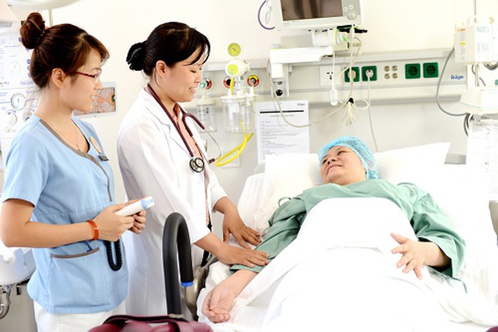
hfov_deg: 33.4
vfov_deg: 22.6
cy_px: 166
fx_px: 830
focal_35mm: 60
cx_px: 249
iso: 400
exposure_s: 1/200
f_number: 3.5
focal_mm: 60
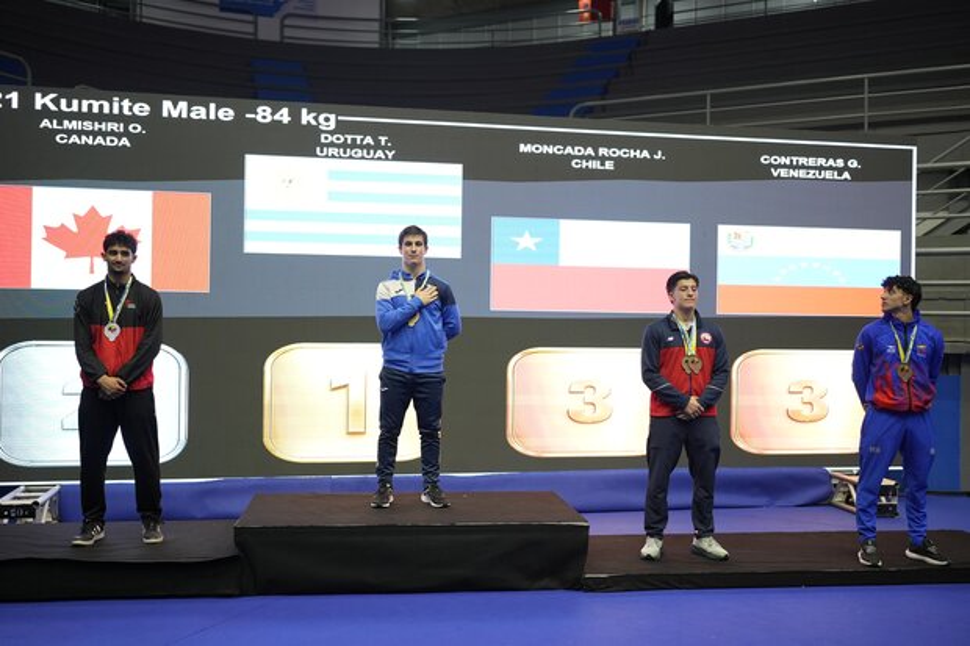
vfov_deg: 37.8
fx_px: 943
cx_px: 485
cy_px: 323
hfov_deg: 54.4
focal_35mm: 35
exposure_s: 1/151
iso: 400
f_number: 1.4
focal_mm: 35
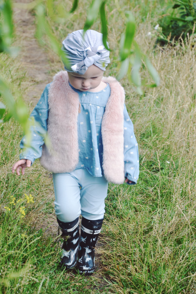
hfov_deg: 10.2
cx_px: 98
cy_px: 147
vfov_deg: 15.2
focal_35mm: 135
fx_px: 1103
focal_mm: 90
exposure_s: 1/200
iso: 100
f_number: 6.3
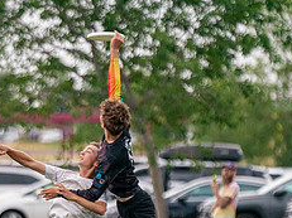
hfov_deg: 3.8
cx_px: 91
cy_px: 186
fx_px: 4426
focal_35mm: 525
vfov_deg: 2.8
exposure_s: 1/4000
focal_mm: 200
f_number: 2.8
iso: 1250
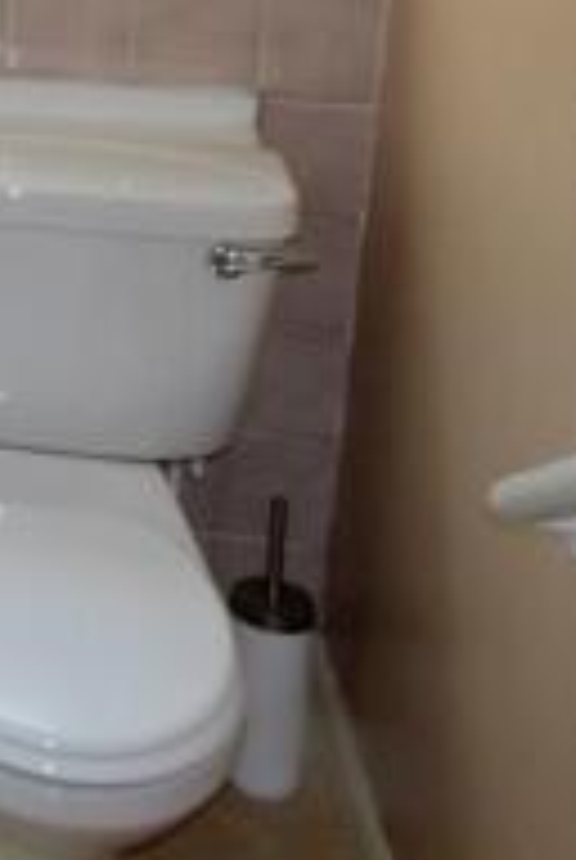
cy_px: -29
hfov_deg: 14.9
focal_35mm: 76
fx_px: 1817
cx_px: -565
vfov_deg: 25.1
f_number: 4.1
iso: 200
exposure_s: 1/17
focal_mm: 4.3
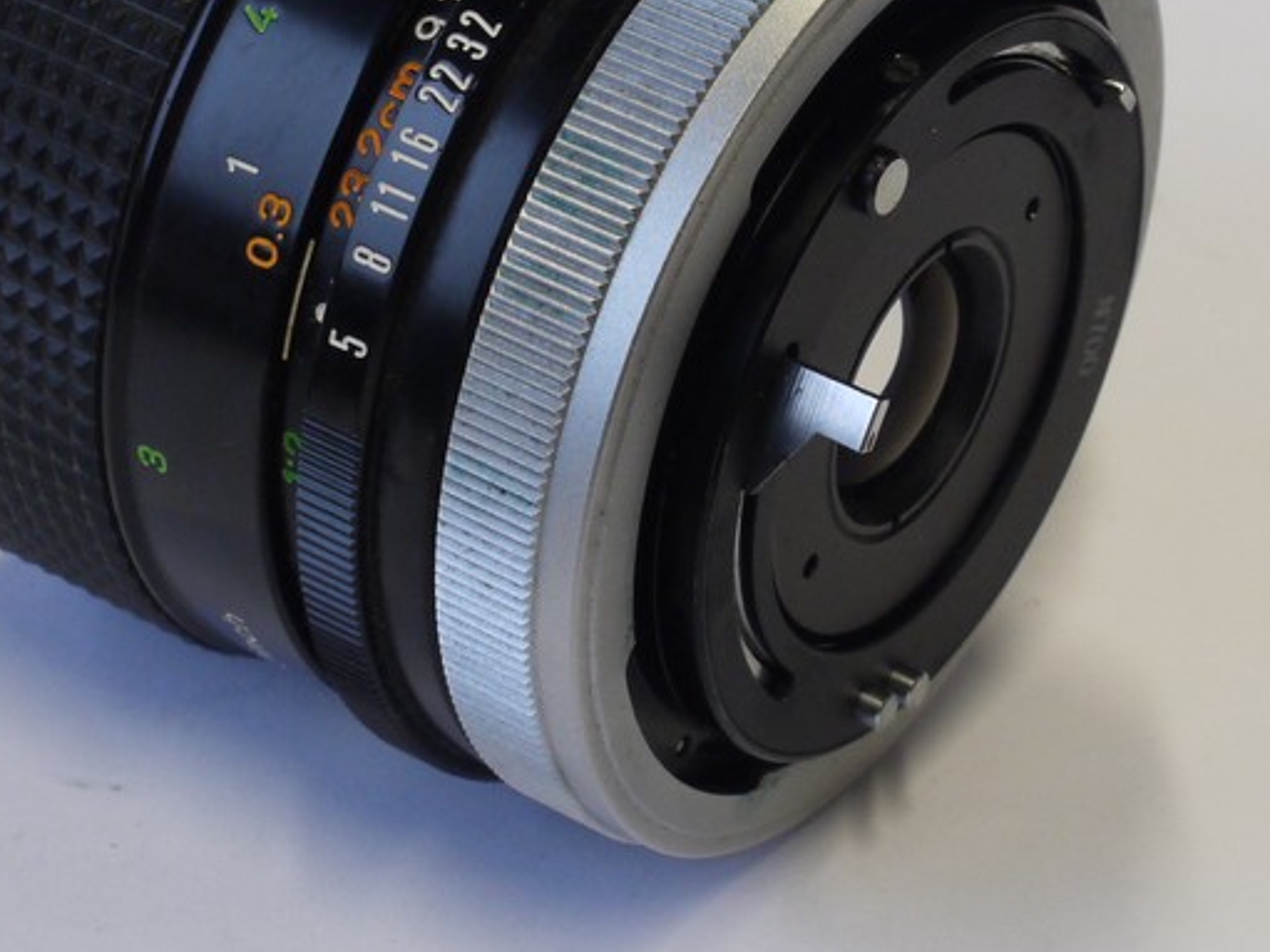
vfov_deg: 10.5
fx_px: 5172
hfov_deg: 14.0
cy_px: 368
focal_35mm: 141
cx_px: 544
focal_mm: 30
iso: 400
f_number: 11
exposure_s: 1/15
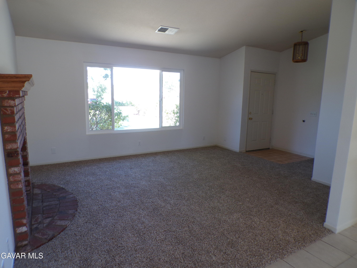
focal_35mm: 24
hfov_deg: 71.6
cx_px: 178
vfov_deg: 56.8
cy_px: 134
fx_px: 248
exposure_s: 1/34
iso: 115
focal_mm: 4.3
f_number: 3
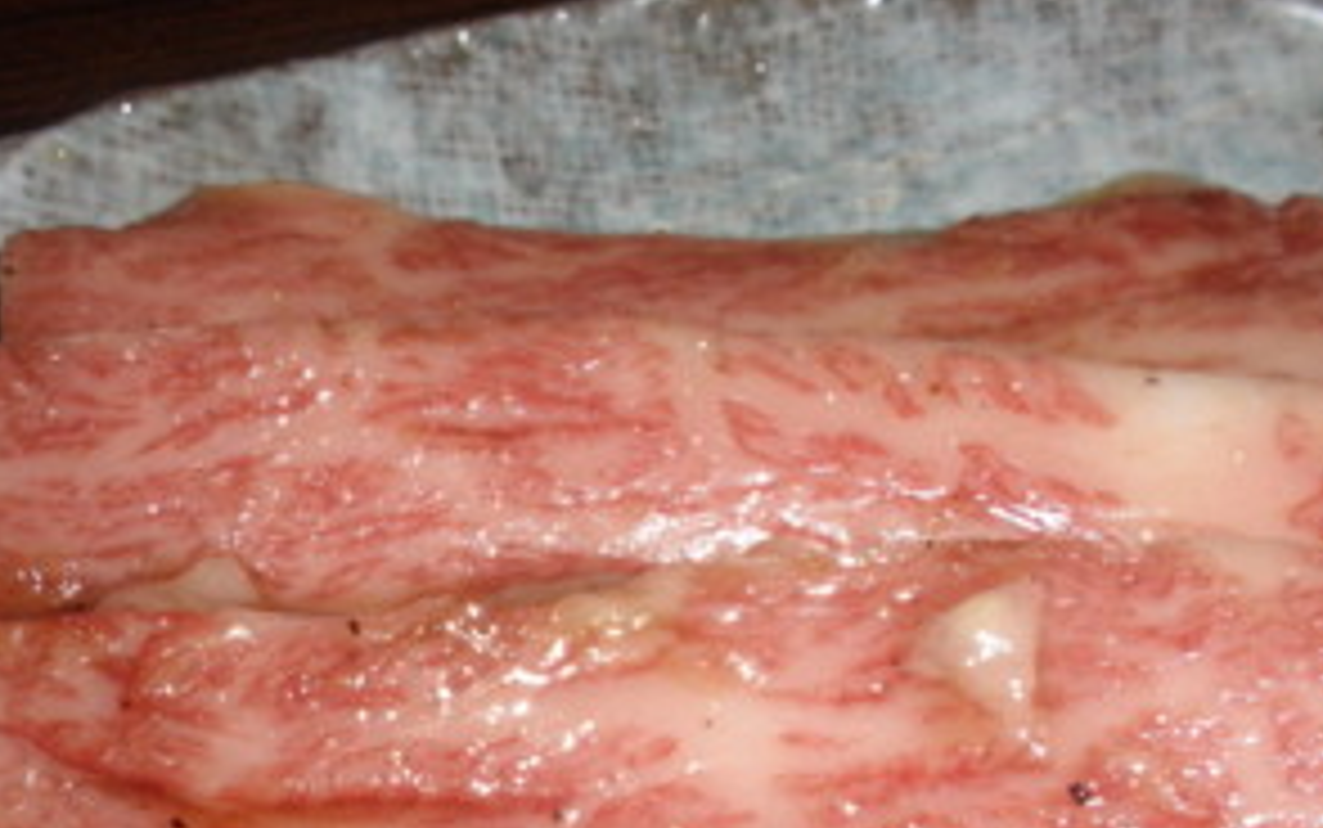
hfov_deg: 34.0
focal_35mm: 60
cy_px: 634
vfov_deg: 21.4
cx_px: 603
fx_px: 2164
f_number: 10
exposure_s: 1/30
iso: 200
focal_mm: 6.6
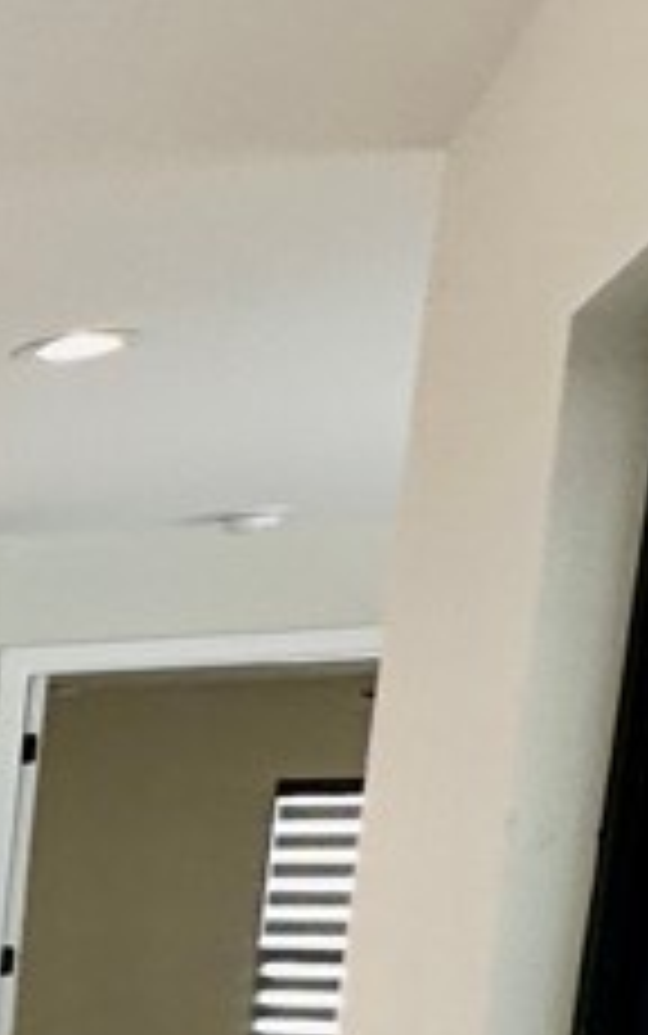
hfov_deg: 9.6
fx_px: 1863
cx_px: -1620
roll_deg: -0.7
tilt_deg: -7.1
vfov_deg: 28.5
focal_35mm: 66
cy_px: 1107
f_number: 2.2
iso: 50
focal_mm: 2.22
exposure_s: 1/120
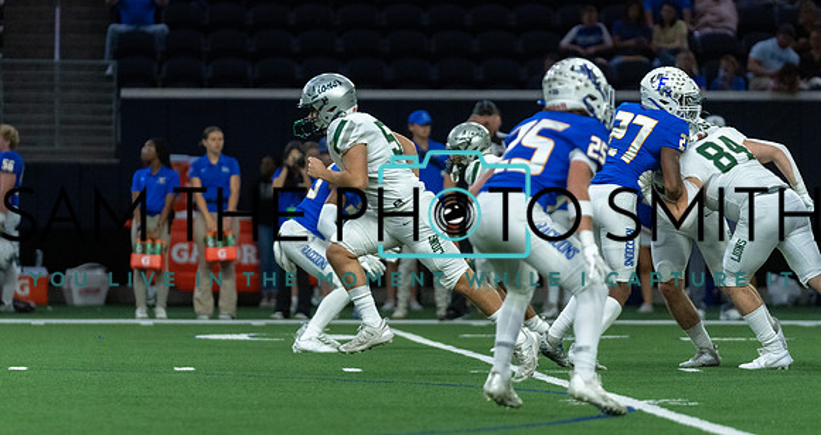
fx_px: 6159
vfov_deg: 4.0
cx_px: 378
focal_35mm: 287
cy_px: 217
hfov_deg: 7.6
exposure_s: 1/1250
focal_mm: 200
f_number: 2.8
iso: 4000
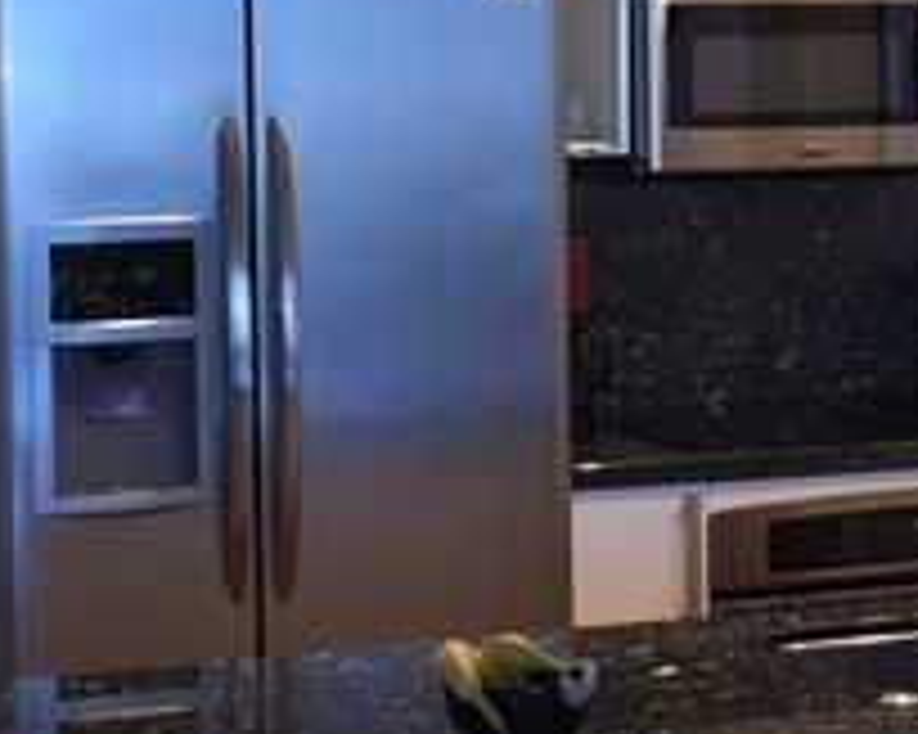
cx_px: 590
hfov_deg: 17.3
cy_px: 135
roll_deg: +0.0
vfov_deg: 13.8
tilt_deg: -2.1
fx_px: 3014
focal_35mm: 111
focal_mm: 4.15
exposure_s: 1/30
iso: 64
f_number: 2.2
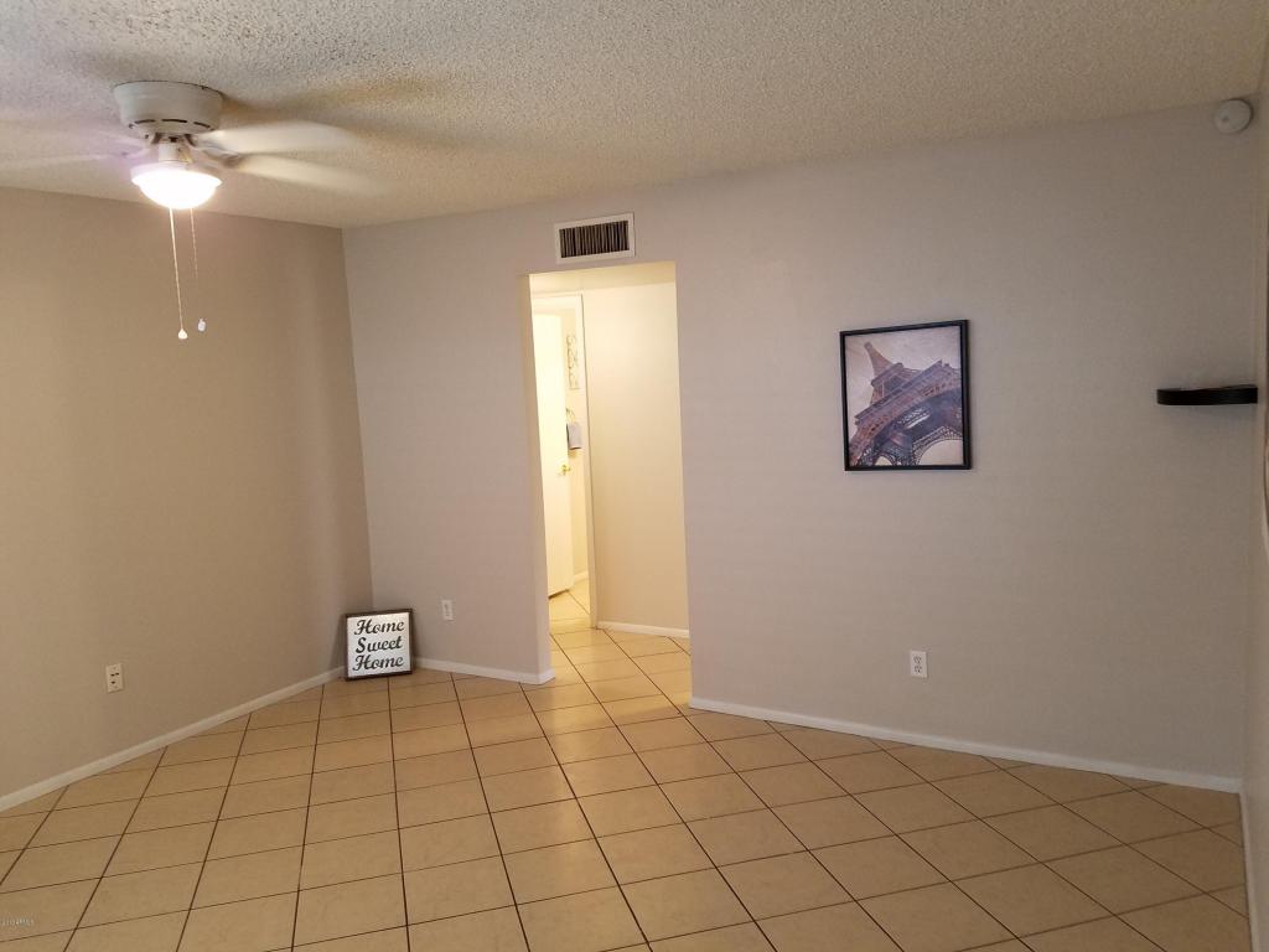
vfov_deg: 53.1
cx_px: 634
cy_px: 476
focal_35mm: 26
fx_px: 953
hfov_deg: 67.3
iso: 200
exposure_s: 1/24
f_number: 1.7
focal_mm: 4.2
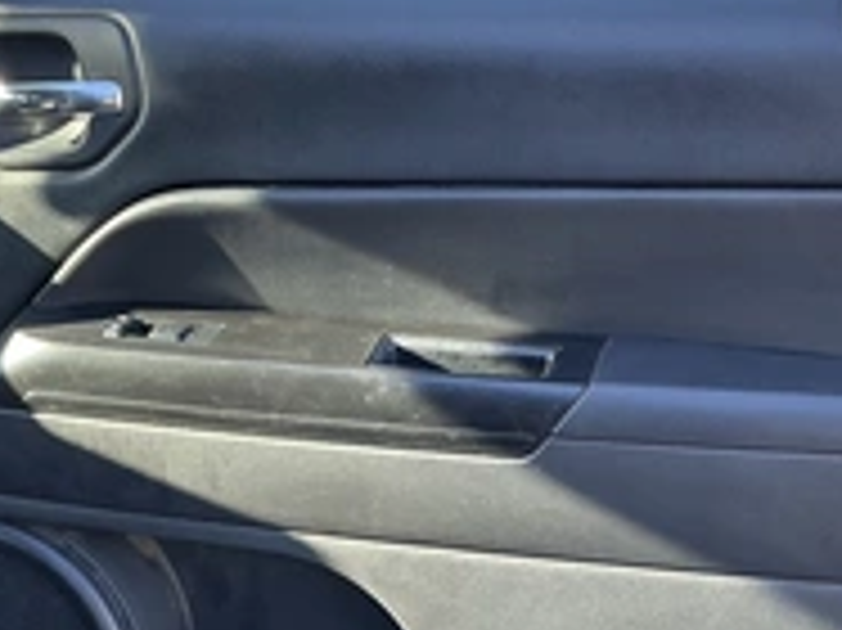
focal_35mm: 60
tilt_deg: -19.4
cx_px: 455
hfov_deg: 32.2
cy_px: 441
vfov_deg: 24.2
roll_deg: +1.4
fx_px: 1459
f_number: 1.8
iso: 40
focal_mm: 3
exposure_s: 1/122
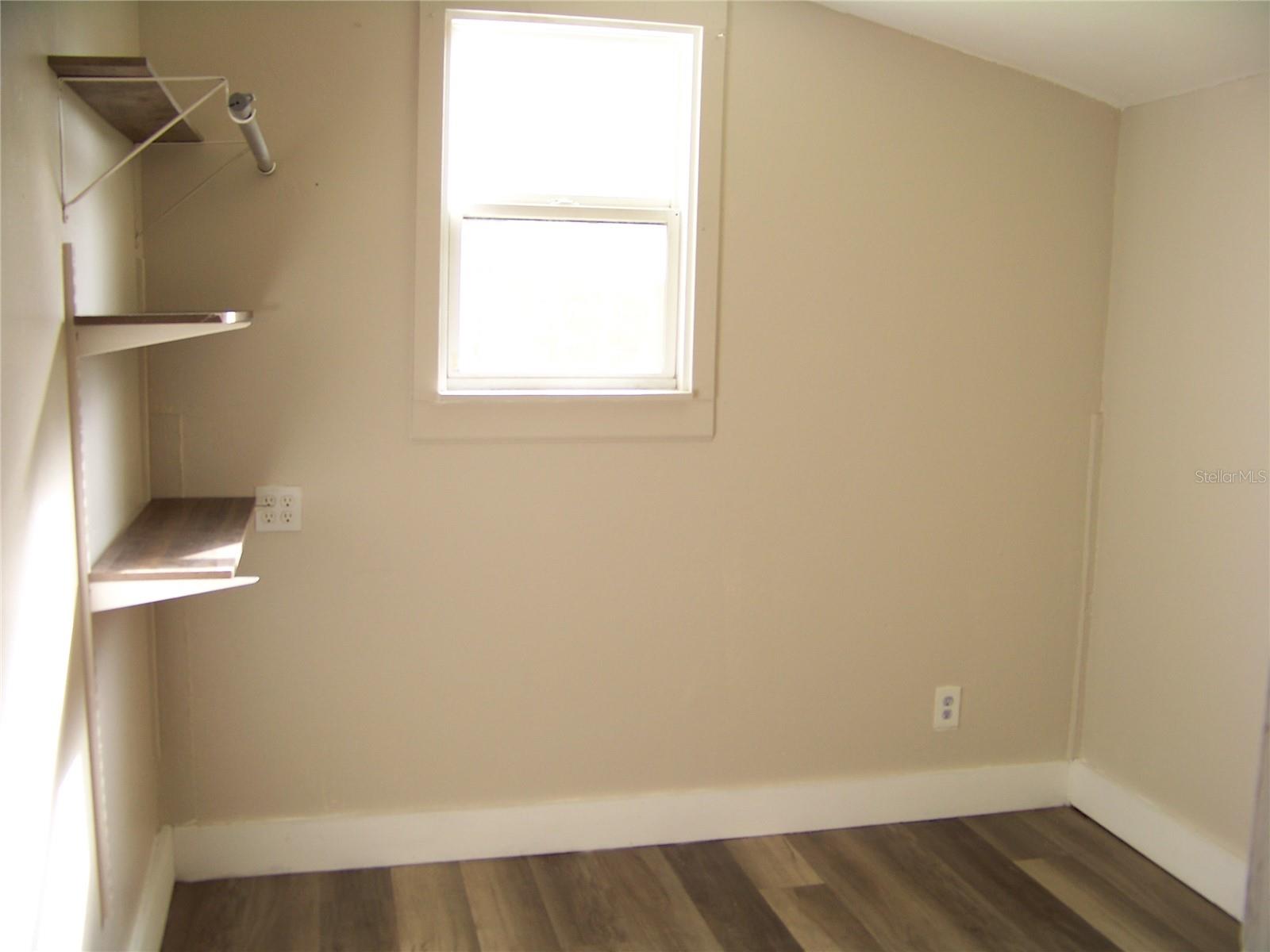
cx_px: 635
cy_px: 476
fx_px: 1321
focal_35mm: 36
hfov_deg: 51.4
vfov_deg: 39.7
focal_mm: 5.85
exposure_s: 1/40
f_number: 2.8
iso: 67
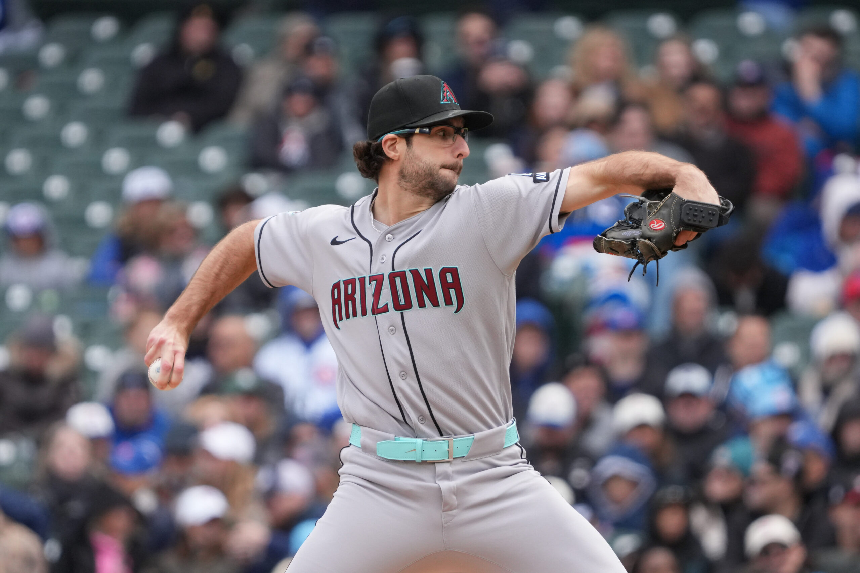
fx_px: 17916
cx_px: 430
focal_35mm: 750
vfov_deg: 1.8
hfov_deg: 2.7
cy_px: 286
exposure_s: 1/2500
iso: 1600
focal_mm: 500
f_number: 6.3
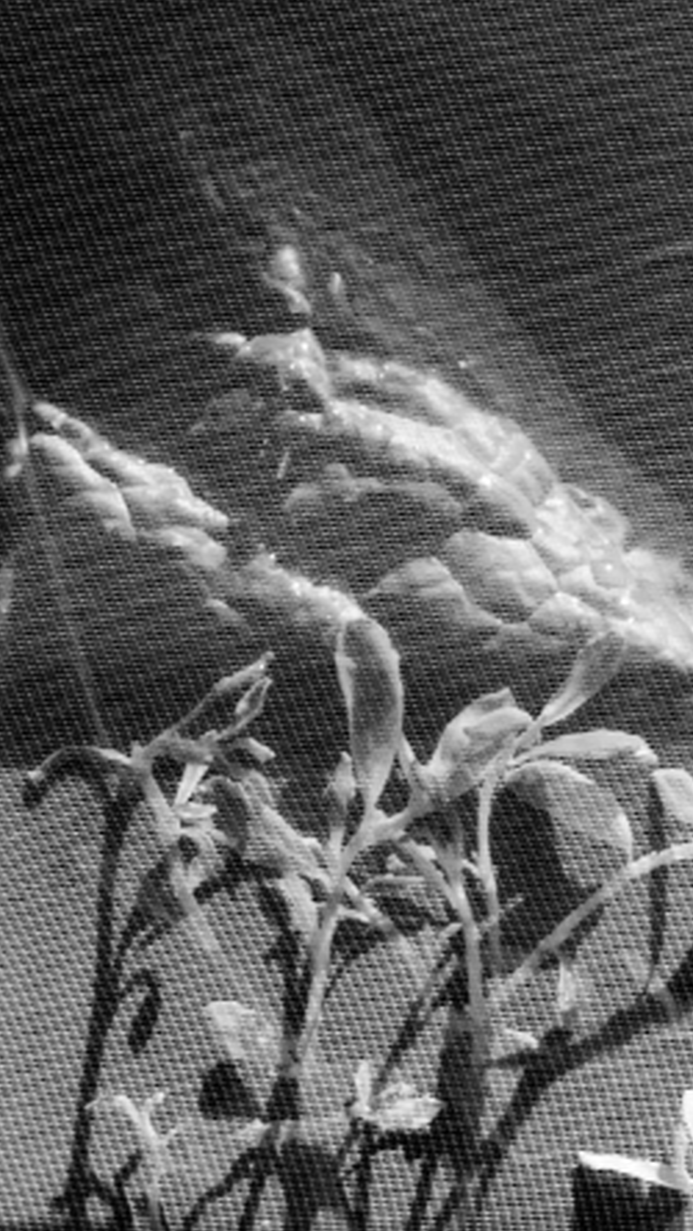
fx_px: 3232
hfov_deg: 11.4
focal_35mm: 99
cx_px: 1234
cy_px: 427
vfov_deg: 21.5
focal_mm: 35
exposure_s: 1/320
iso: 320
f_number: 8
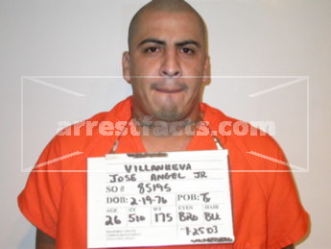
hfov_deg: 29.8
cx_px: 166
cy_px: 124
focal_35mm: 65
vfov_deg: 22.6
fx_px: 622
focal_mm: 13.6
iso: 100
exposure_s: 1/64.6
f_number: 3.2
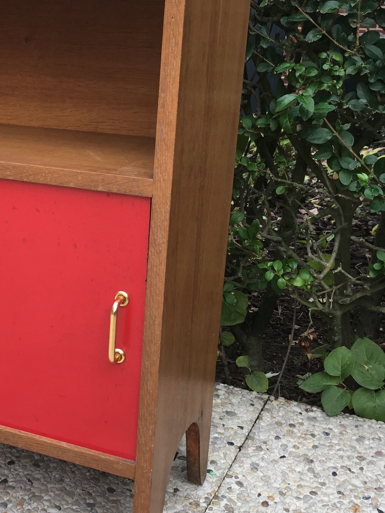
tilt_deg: -15.4
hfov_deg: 27.1
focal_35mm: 52
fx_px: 771
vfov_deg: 36.8
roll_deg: +0.3
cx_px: 41
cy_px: 242
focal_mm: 4.15
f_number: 2.2
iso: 32
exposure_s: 1/100
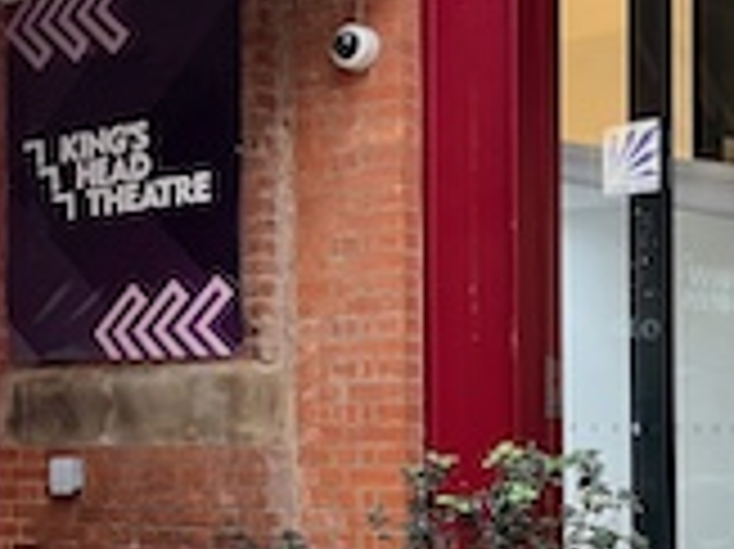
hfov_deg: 27.7
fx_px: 1356
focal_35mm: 64
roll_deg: +1.8
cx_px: -68
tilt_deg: -0.2
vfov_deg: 22.9
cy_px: 270
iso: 100
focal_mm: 5.1
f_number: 1.6
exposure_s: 1/50
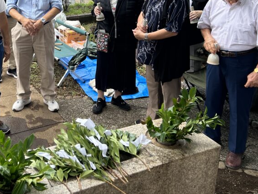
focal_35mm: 47
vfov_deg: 29.8
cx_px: 47
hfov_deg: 38.7
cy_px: 24
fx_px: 350
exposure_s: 1/121
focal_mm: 5.7
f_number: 1.5
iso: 40
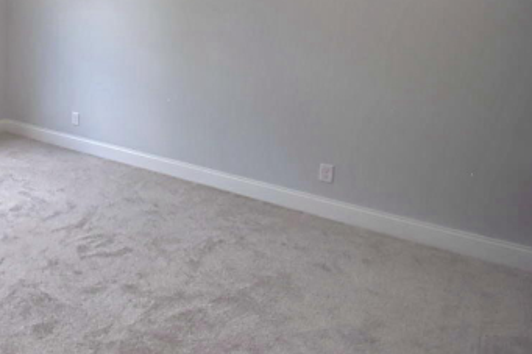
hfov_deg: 47.1
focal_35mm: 33
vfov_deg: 38.2
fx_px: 487
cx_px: -6
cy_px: 62
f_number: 4.5
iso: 200
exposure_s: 1/125
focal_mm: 10
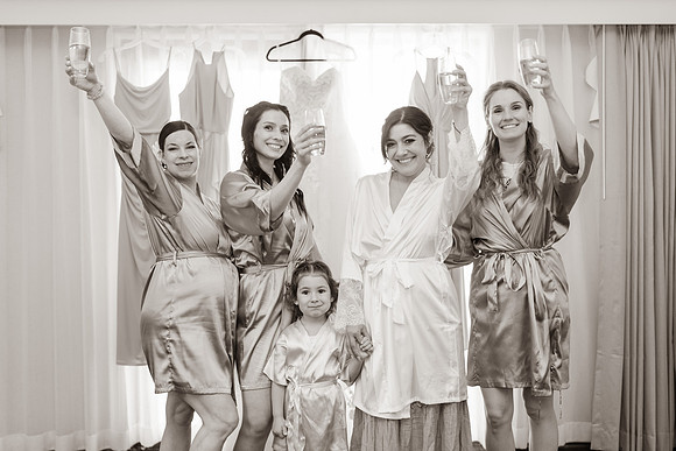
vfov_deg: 35.7
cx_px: 344
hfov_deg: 51.5
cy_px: 229
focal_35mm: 37
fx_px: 700
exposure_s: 1/125
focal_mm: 35
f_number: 1.2
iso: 400
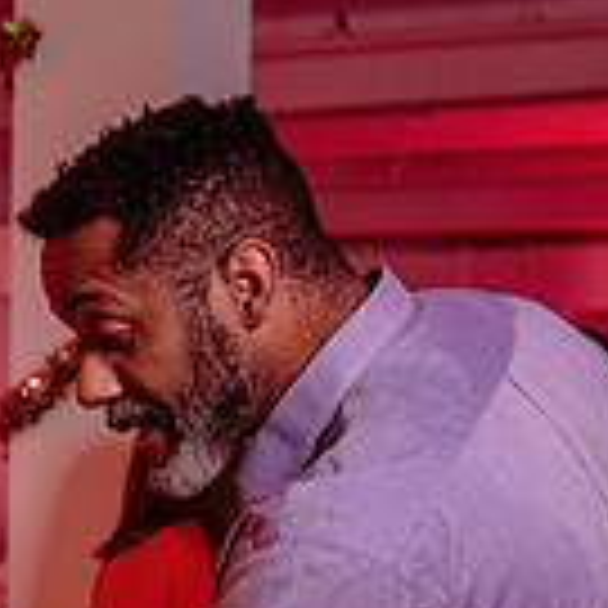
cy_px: 695
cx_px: -217
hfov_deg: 9.2
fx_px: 3716
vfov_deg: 9.3
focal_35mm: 187
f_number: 3.5
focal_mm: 44
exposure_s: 1/125
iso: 1000
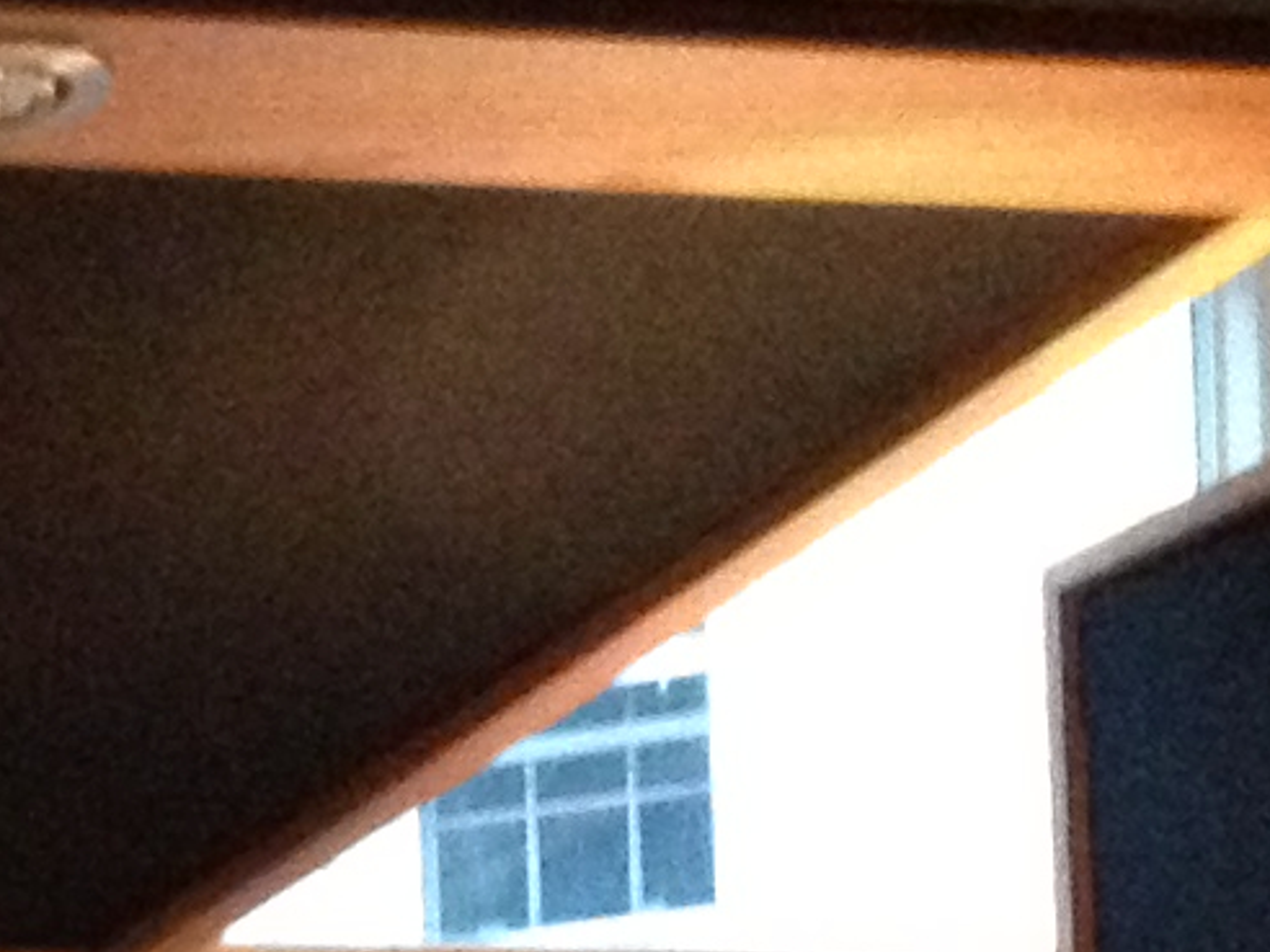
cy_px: 2175
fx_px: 8512
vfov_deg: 6.2
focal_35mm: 232
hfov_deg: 8.1
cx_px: -1396
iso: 640
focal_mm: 4.28
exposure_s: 1/15
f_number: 2.4
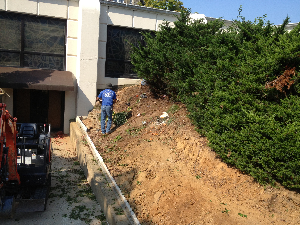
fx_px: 303
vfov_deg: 40.7
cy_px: 112
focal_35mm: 35
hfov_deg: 52.6
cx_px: 150
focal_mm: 4.28
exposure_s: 1/1200
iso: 50
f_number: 2.4
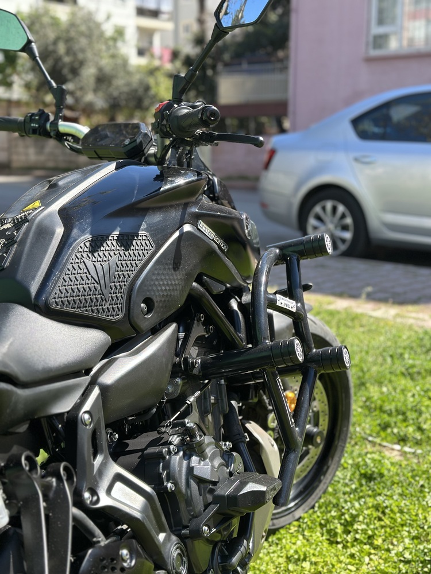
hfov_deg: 30.3
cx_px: 216
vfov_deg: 39.7
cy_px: 287
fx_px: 797
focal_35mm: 48
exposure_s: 1/1242
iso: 80
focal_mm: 6.86
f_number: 1.78
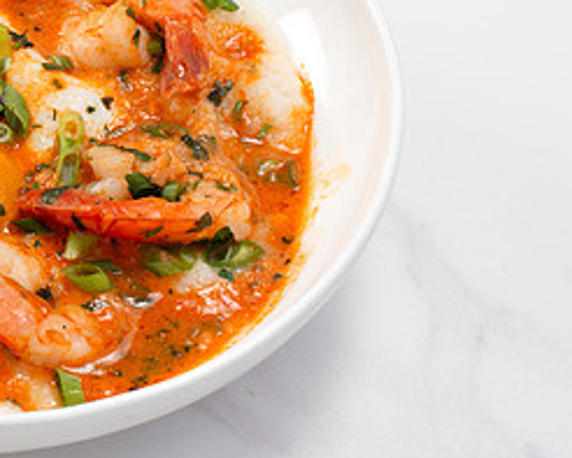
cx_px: -51
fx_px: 2015
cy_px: 129
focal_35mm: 119
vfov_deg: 12.9
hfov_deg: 15.7
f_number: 11
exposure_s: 1/200
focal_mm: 50
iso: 200
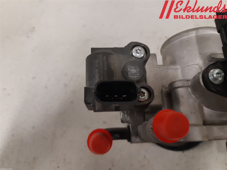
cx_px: 114
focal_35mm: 26
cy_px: 85
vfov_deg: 53.1
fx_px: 170
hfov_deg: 67.3
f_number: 1.7
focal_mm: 3.93
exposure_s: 1/50
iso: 250
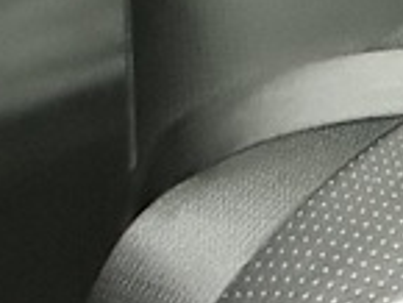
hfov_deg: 14.0
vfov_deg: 11.6
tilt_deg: -11.3
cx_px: 959
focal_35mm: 99
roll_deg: +1.0
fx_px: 1154
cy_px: -481
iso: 1600
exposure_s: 1/36
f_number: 2.2
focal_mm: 2.22
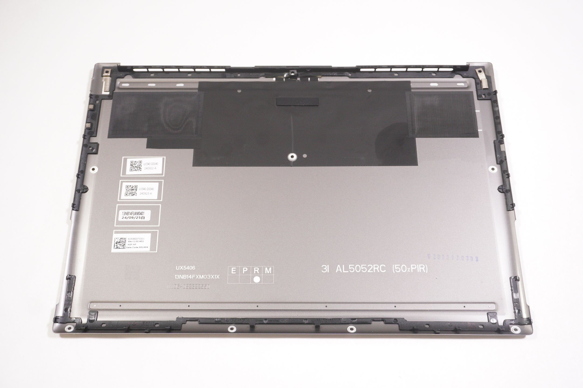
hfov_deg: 51.3
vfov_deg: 35.4
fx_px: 607
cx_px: 292
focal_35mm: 38
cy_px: 194
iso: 2000
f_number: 5.6
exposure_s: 1/250
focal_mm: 25
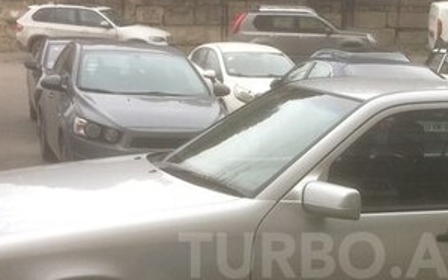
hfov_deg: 29.8
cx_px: 332
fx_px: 830
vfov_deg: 18.8
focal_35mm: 68
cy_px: 255
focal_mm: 4.15
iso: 64
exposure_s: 1/100
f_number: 2.2
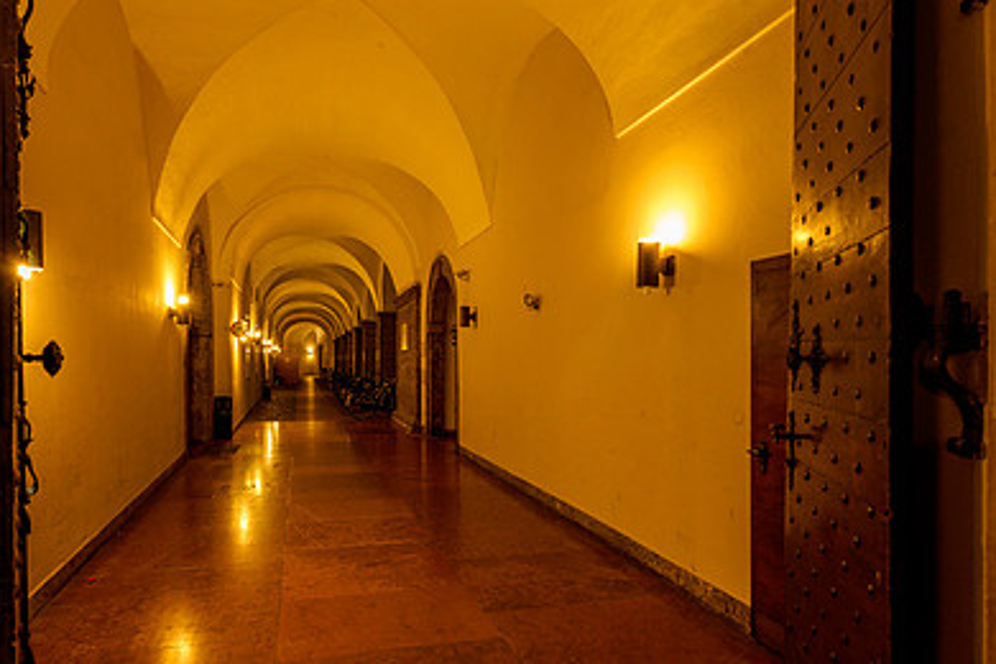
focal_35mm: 23
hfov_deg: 76.0
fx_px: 636
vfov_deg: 55.0
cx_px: 462
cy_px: 364
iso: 640
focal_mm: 14
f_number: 5.6
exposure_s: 1/6
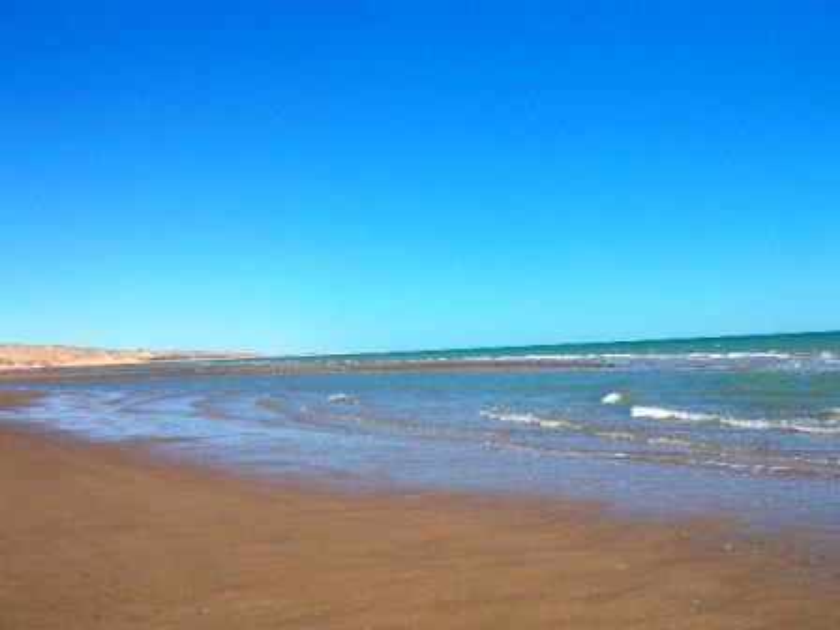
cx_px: 420
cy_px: 315
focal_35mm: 36
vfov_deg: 39.7
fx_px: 874
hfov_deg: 51.4
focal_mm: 6
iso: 50
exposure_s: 1/912
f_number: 3.7
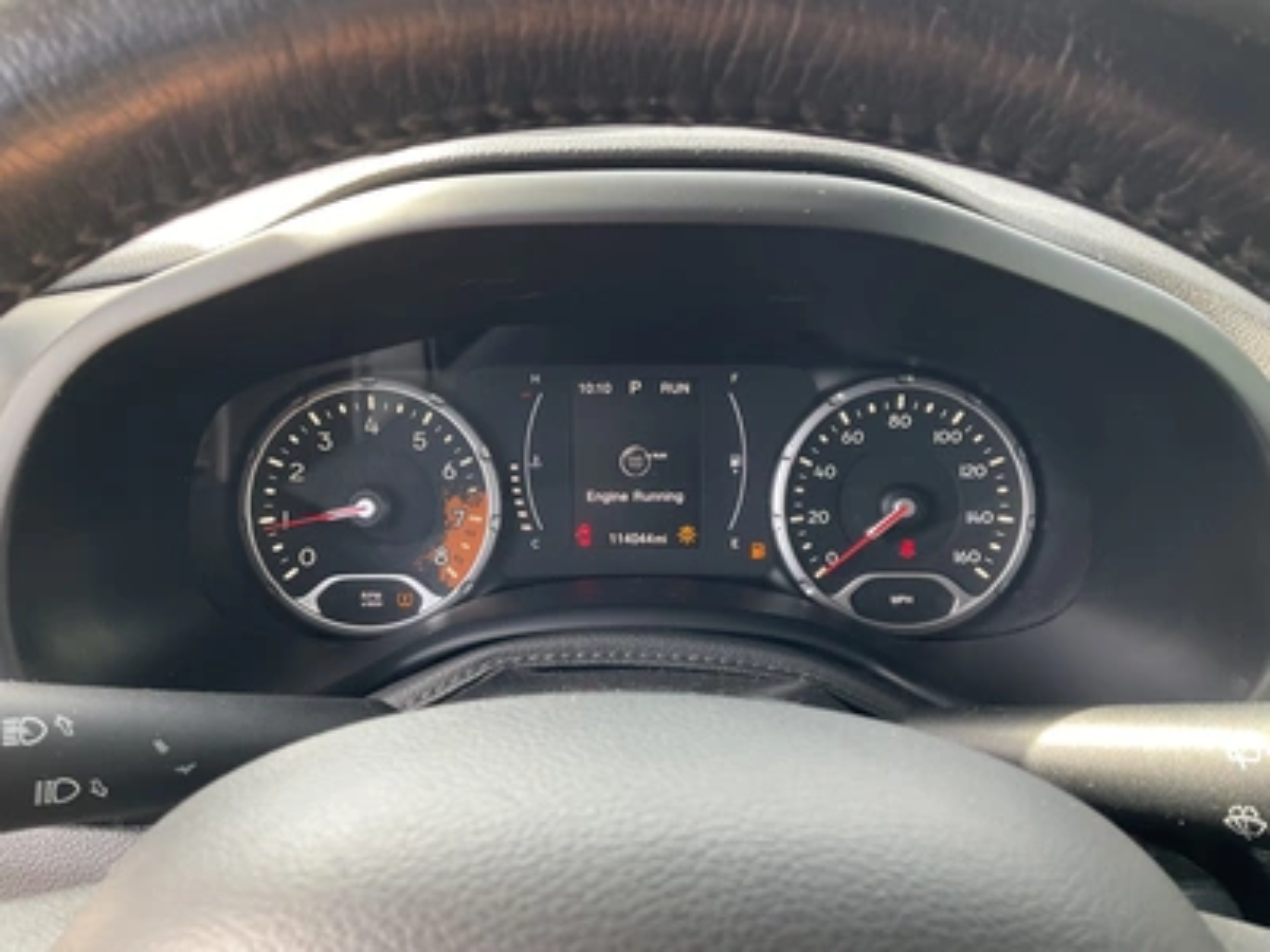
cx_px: 635
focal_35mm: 29
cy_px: 476
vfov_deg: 48.2
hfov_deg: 61.7
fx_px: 1064
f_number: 1.8
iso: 50
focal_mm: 3
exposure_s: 1/122
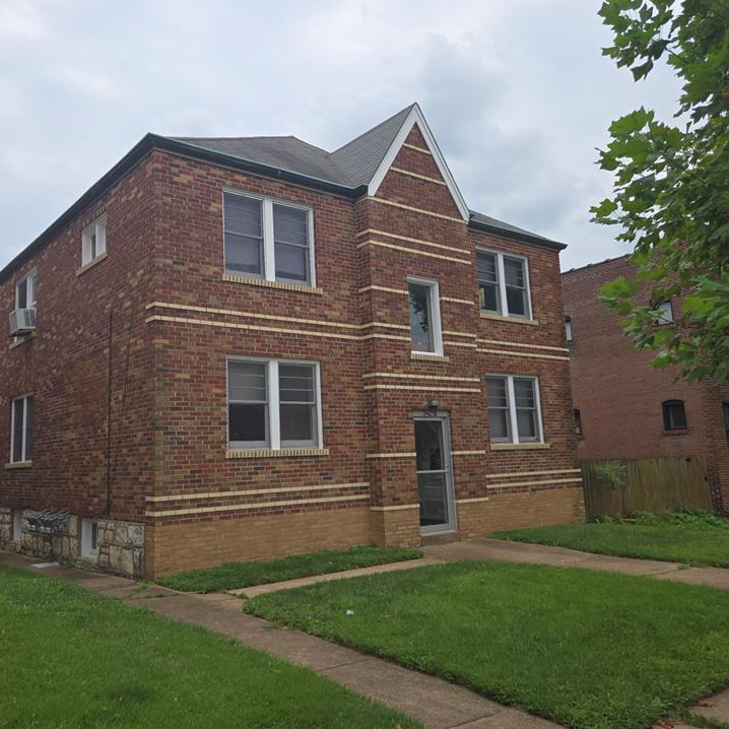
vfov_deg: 55.6
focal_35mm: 29
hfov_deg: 55.5
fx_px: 691
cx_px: 318
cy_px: 351
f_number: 1.8
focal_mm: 5.4
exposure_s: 1/1542
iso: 25
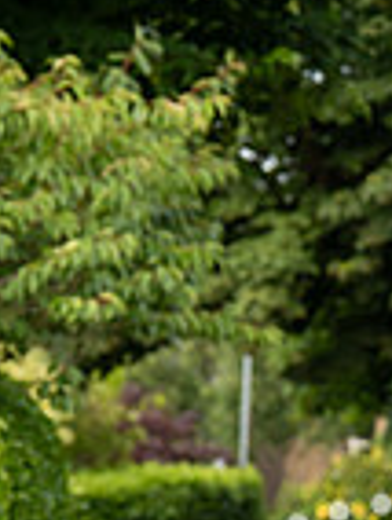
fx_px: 6895
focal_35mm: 458
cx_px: 993
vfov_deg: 4.3
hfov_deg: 3.2
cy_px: 650
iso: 400
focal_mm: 117
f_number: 4.5
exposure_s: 1/640
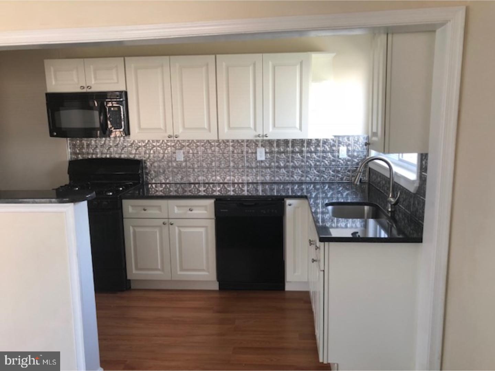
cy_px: 186
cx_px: 248
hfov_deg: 61.7
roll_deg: +0.4
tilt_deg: -11.1
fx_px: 415
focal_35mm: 29
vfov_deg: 48.2
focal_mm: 3.99
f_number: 1.8
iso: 25
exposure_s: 1/30
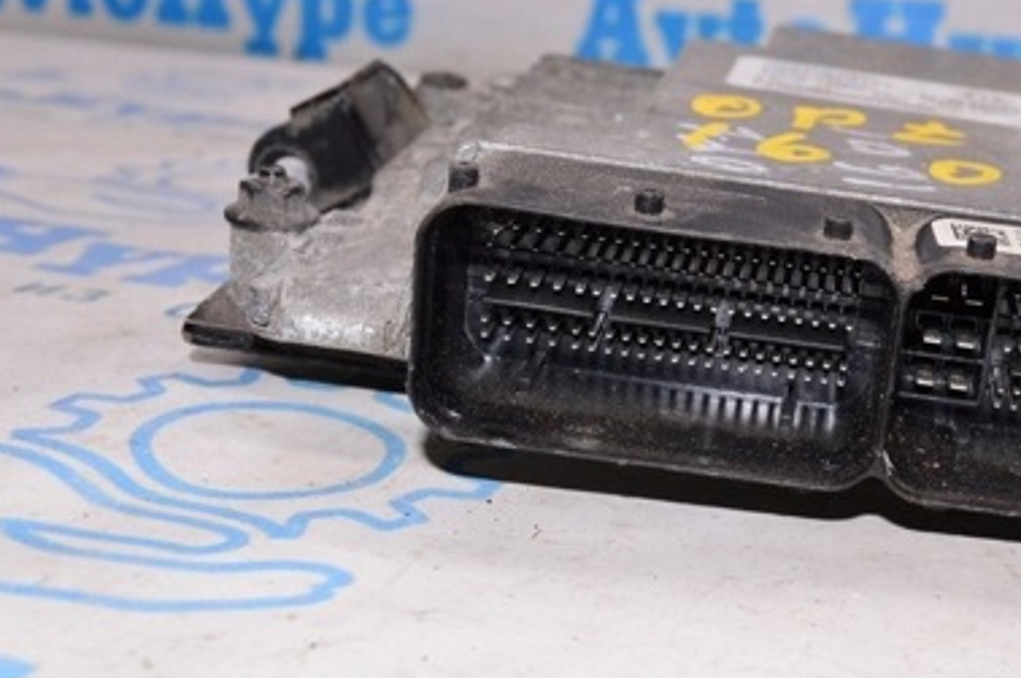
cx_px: 802
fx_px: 1728
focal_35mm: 61
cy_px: 342
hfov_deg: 32.1
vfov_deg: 22.2
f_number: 8
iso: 1600
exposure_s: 1/160
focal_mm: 24
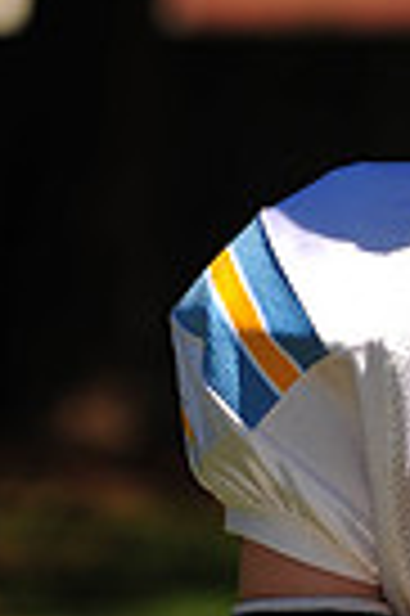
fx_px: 12296
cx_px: 608
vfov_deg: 2.9
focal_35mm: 718
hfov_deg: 1.9
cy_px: 877
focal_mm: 170
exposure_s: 1/800
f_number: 5
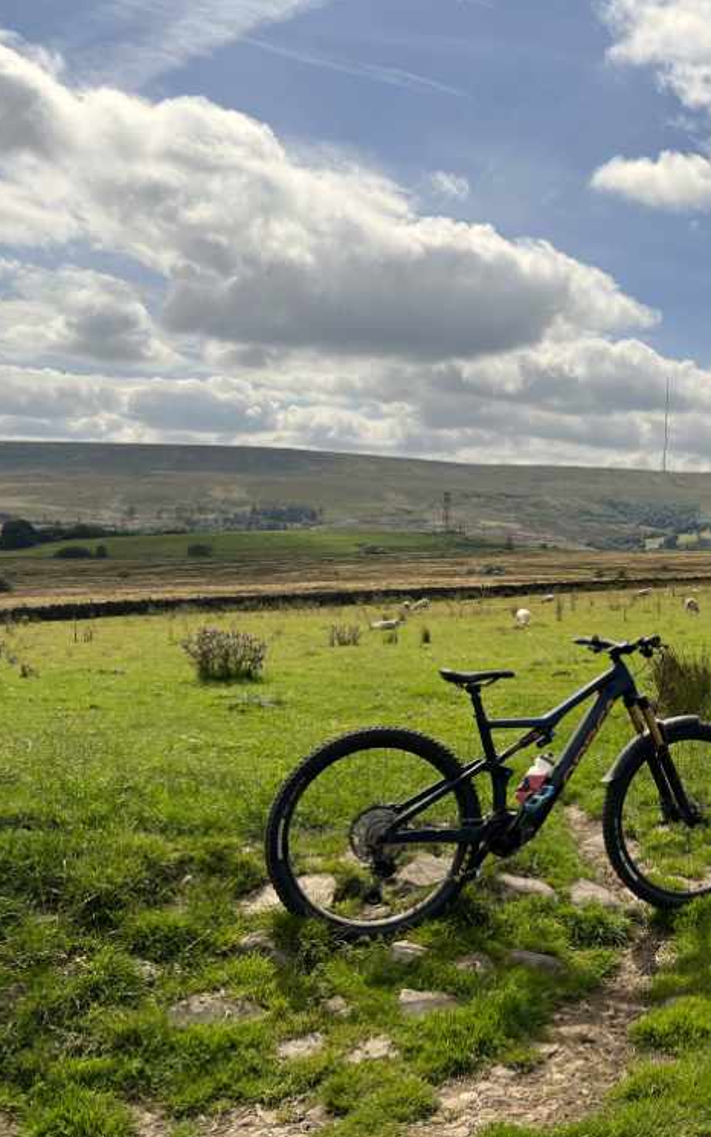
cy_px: 571
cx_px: 658
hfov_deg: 32.5
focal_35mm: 37
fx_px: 1146
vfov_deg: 52.7
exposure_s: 1/11364
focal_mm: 5.7
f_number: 1.5
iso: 50
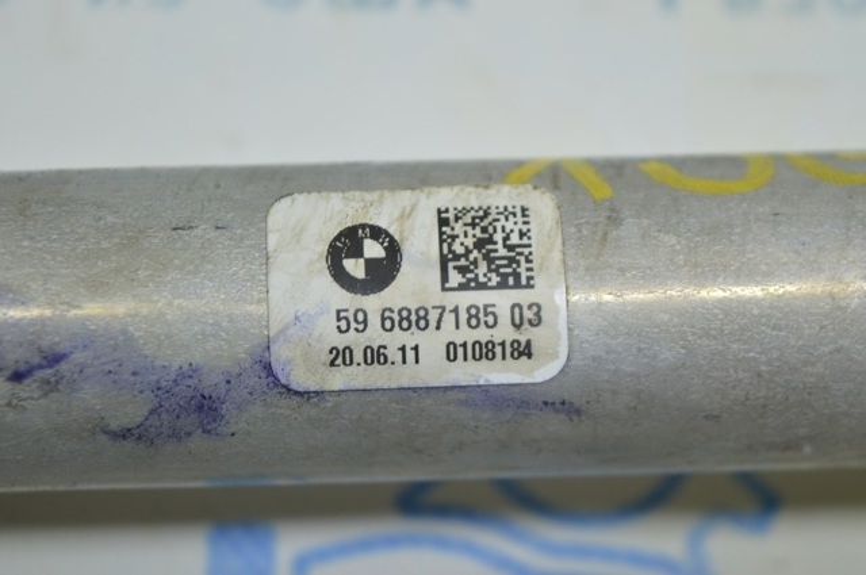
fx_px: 1982
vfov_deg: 16.5
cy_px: 288
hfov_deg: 24.6
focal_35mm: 82
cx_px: 433
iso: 400
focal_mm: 55
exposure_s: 1/40
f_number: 5.6
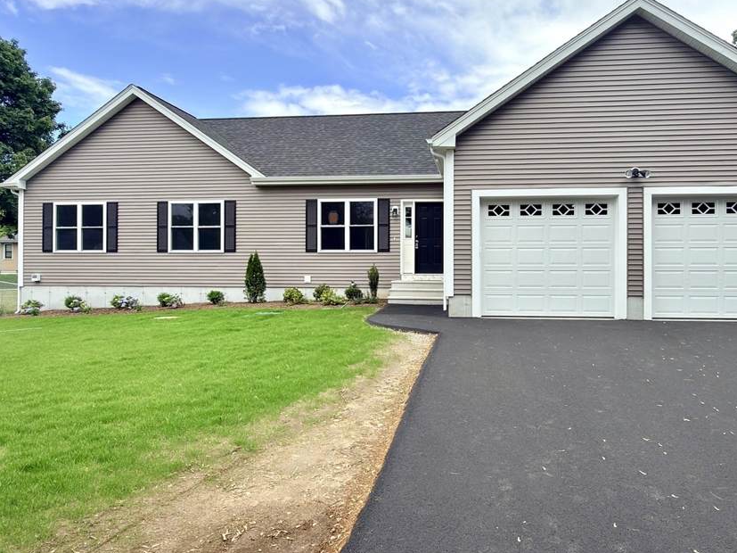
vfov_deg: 53.0
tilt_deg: +0.0
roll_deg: -0.2
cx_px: 413
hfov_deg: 67.1
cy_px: 264
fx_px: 553
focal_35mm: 26
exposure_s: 1/455
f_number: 2.2
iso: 25
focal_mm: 2.22
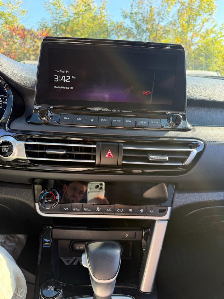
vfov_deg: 71.6
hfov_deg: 56.8
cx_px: 112
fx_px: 207
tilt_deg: -15.1
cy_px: 150
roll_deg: -3.1
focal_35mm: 24
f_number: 1.78
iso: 100
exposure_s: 1/186
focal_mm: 6.76
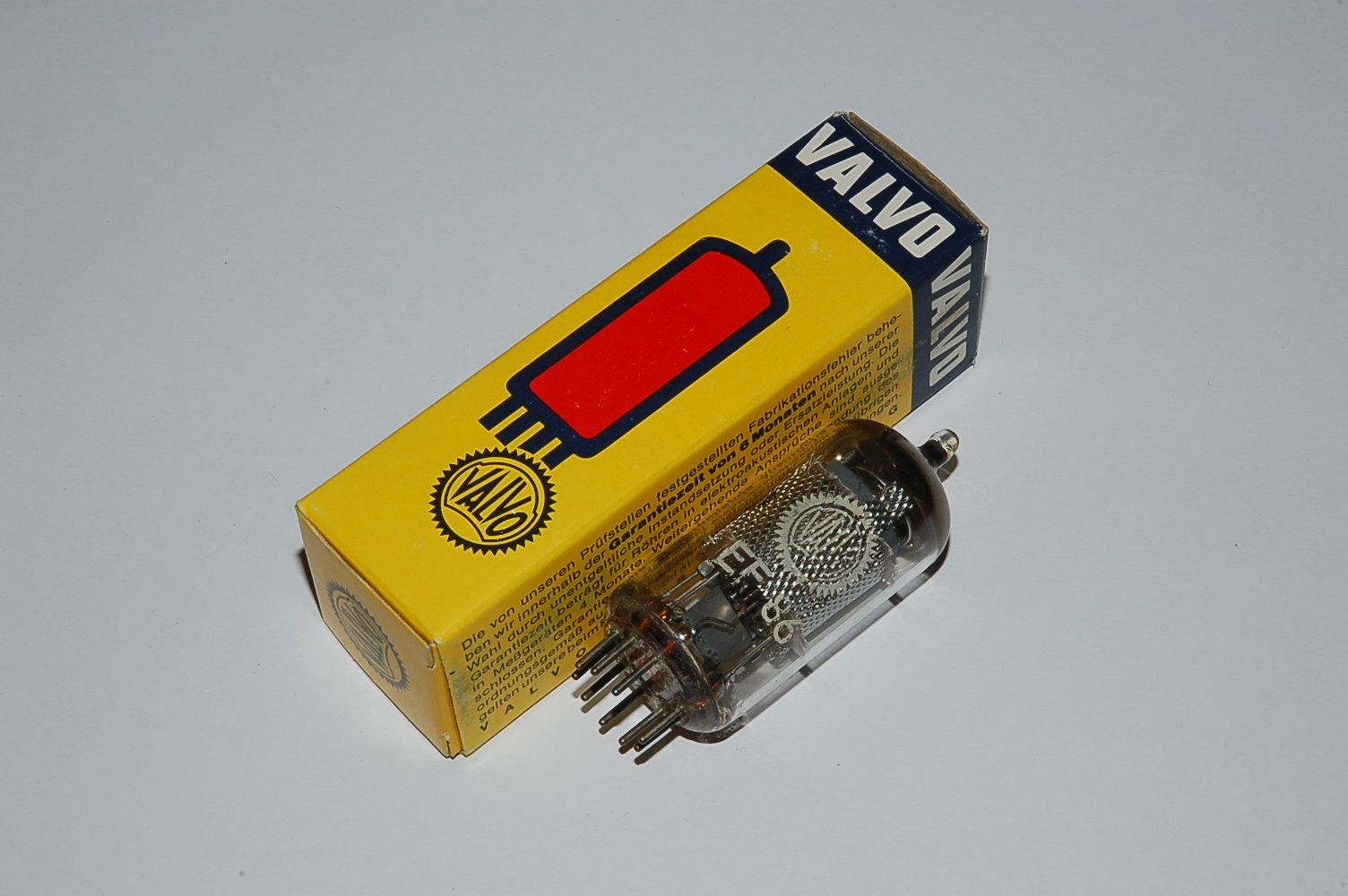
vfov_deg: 13.0
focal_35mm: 105
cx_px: 674
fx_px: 3928
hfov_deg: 19.5
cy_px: 448
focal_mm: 70
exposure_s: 1/60
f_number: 22
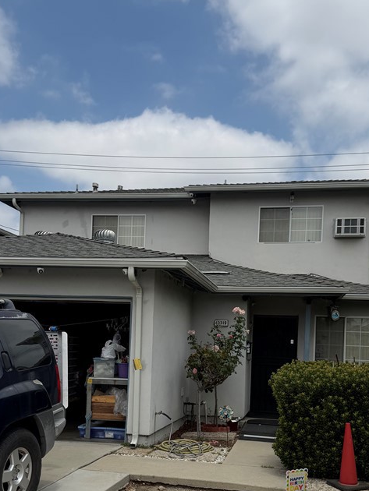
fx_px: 554
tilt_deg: +2.5
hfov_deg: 36.8
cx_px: 192
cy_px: 330
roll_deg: -1.7
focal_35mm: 39
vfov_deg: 47.0
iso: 80
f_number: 1.78
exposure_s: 1/9091
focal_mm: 6.76
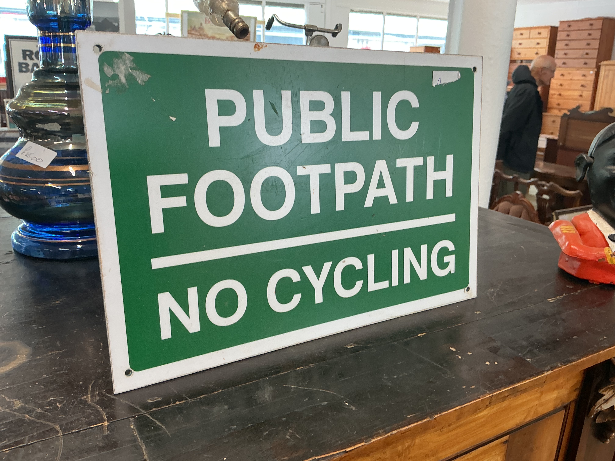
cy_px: 230
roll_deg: -2.3
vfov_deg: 48.2
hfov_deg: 61.7
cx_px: 308
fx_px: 515
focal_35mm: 29
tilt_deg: -18.6
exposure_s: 1/50
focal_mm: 3
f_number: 1.8
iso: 40
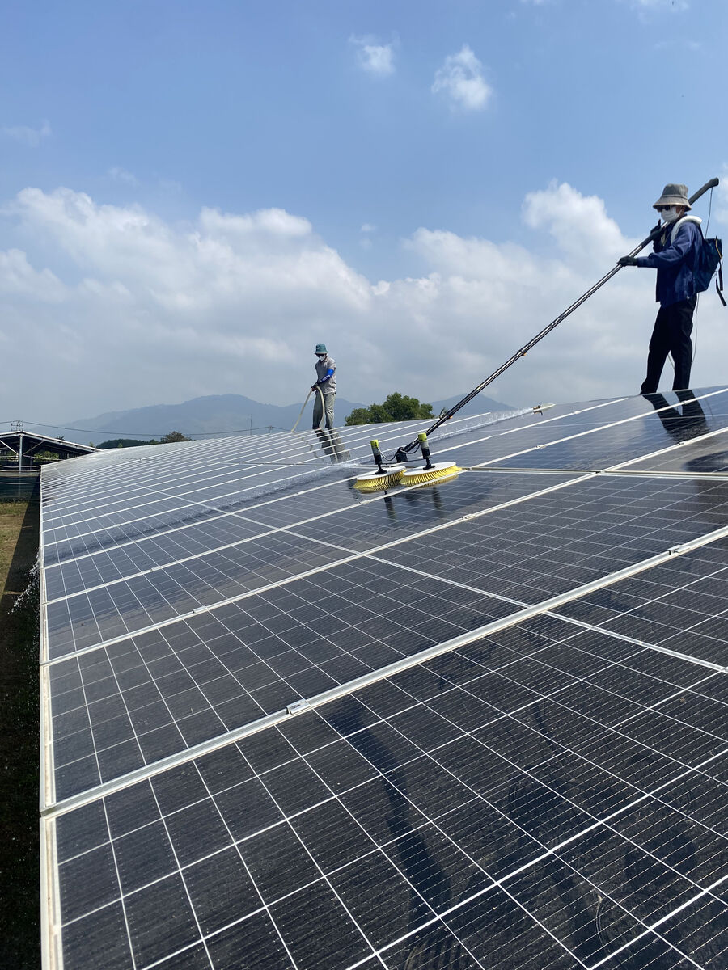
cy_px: 485
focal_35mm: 26
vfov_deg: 67.3
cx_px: 364
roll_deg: -2.5
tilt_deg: -0.9
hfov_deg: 53.1
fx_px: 729
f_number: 1.8
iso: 32
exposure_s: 1/4274
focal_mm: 4.25
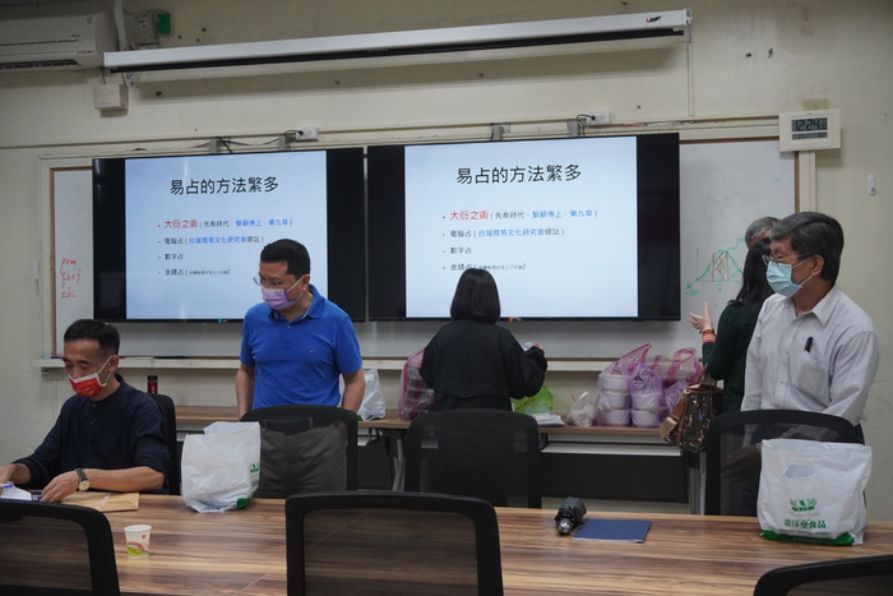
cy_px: 298
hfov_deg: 46.4
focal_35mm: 42
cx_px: 446
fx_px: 1042
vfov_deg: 31.9
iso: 2000
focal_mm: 28
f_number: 4.5
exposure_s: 1/160
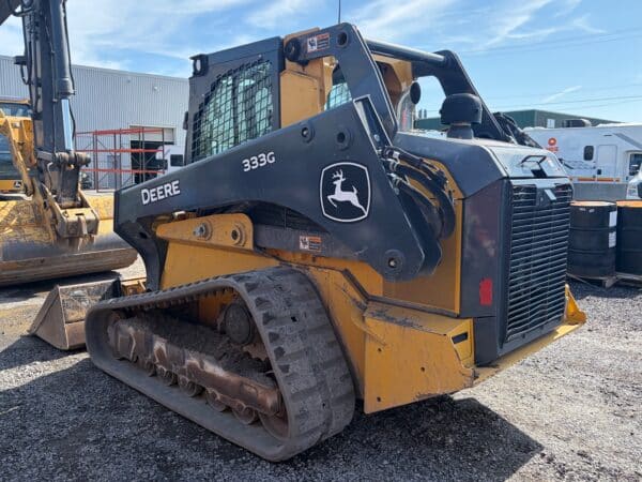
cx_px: 321
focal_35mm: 26
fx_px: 482
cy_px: 241
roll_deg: +0.2
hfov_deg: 67.3
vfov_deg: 53.1
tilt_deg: -3.9
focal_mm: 5.96
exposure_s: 1/2075
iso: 64
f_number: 1.6
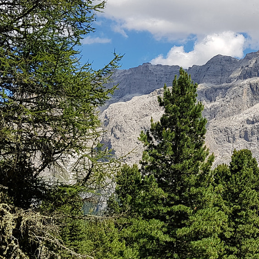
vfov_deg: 26.5
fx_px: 550
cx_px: 224
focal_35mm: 65
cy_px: 130
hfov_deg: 25.8
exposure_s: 1/2344
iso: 40
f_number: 1.7
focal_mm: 4.2
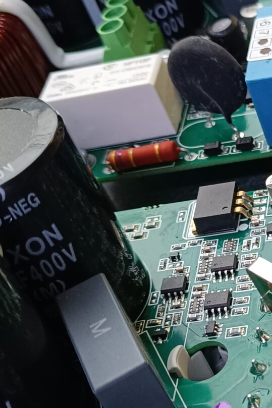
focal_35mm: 79
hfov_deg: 16.1
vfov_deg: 25.7
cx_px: 379
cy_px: 231
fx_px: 896
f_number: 1.88
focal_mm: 5.59
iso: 667
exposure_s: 1/50.1
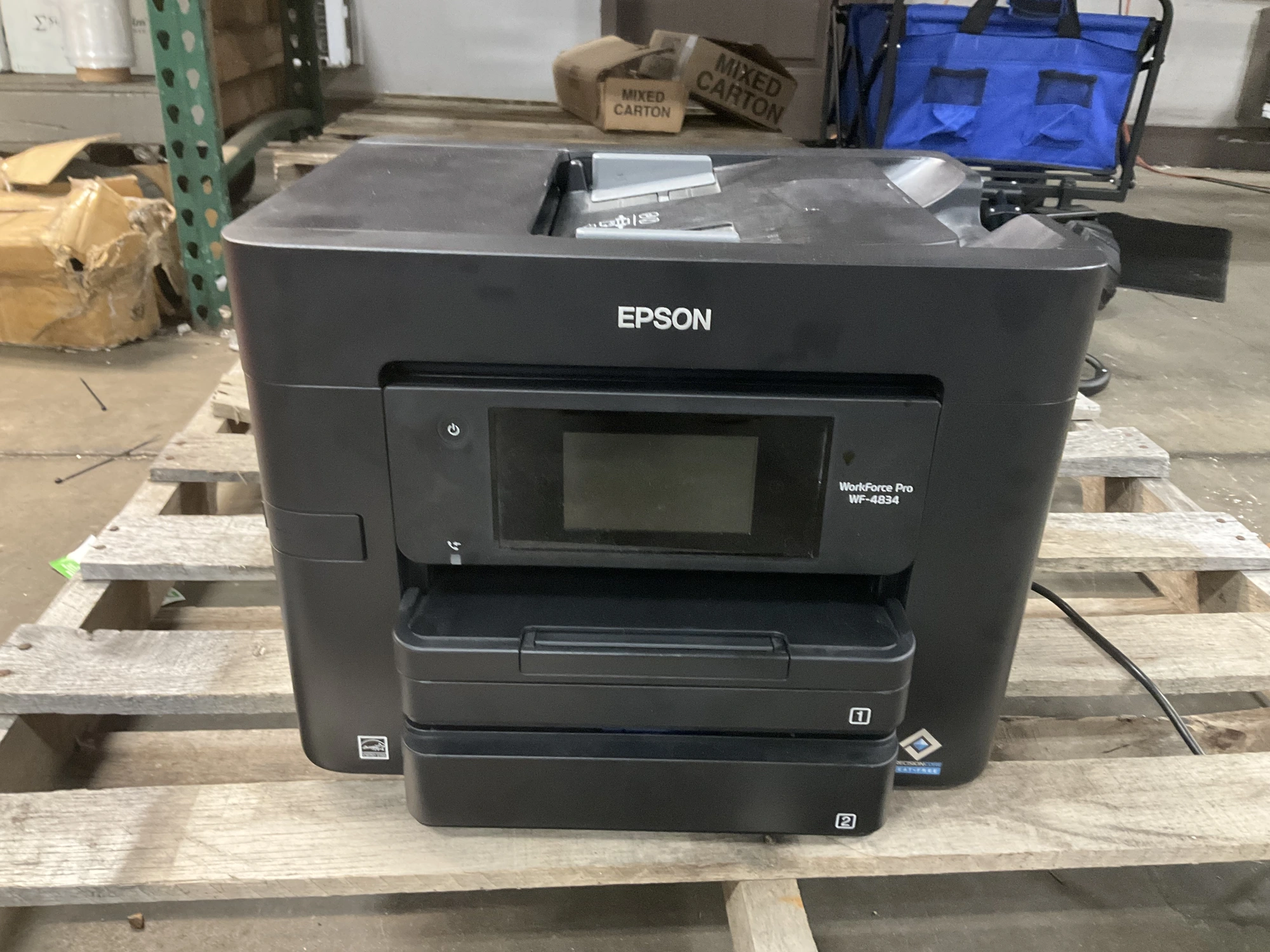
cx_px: 635
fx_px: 1064
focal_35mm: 29
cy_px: 476
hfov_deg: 61.7
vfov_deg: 48.2
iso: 400
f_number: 1.8
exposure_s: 1/30
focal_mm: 3
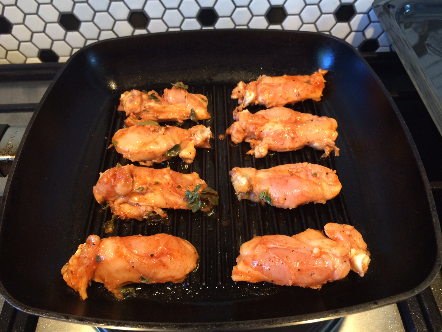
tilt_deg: -50.3
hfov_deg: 61.7
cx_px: 221
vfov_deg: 48.2
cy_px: 166
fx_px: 370
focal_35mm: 29
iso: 250
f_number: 2.2
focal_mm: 4.15
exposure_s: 1/33
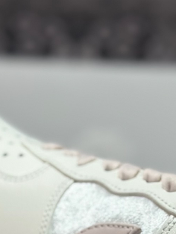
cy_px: 320
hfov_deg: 10.0
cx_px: 117
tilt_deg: -55.2
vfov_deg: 12.8
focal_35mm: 148
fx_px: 1003
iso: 80
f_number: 1.78
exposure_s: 1/1815
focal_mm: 6.86
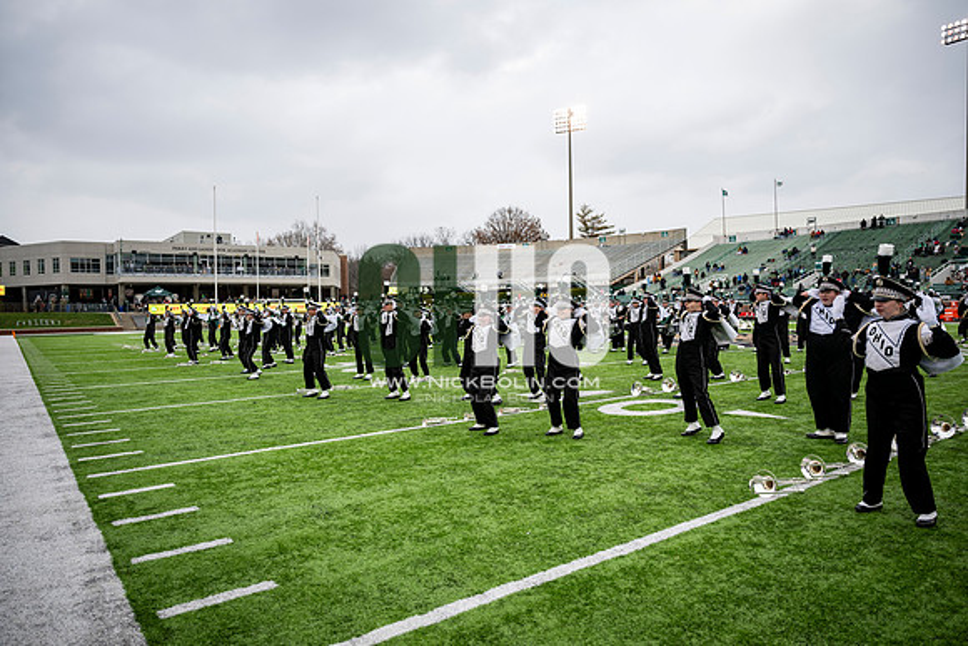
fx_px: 645
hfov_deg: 73.7
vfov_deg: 53.2
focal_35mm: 24
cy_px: 323
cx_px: 484
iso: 100
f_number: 2.8
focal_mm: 24
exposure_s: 1/500
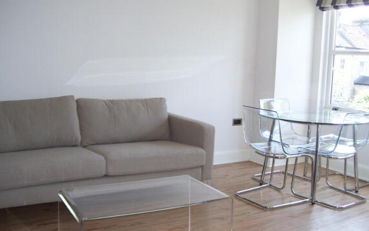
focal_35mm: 39
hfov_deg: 50.4
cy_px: 118
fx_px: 392
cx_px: 182
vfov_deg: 32.8
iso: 80
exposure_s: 1/50
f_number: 2.7
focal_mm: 6
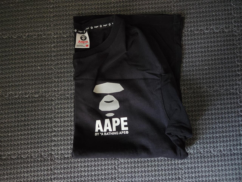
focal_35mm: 23
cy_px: 91
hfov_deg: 73.9
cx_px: 121
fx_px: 161
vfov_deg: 58.9
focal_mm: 5.4
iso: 500
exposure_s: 1/120
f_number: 1.8
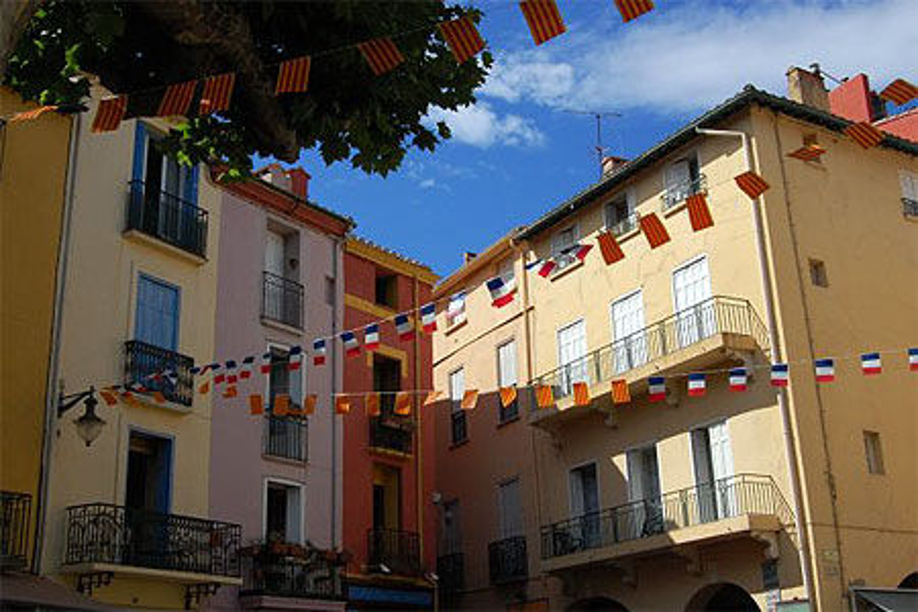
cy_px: 306
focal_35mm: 45
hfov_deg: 43.6
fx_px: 1147
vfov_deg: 29.9
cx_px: 459
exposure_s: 1/800
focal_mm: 30
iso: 800
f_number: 14
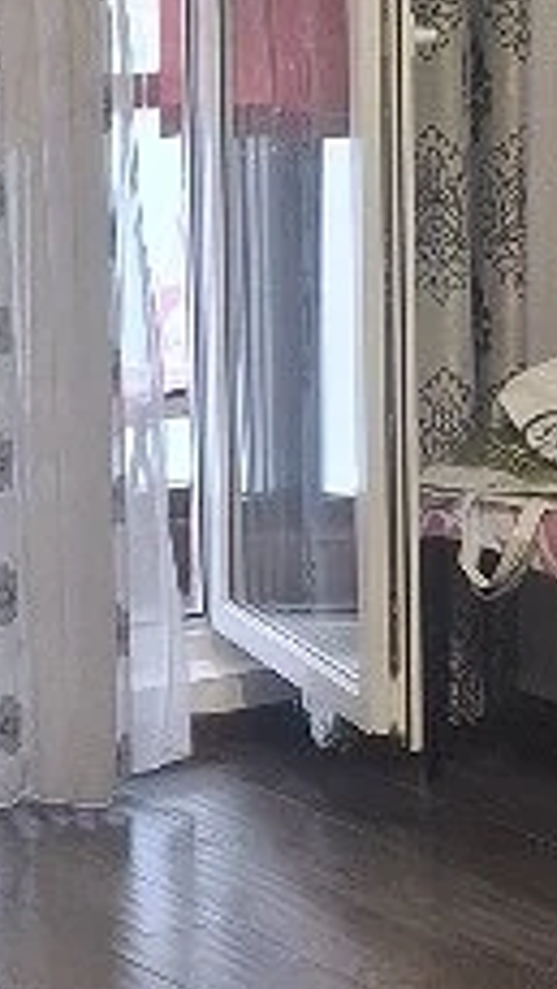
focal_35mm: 146
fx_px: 3829
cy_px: 356
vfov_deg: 14.7
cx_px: 194
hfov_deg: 8.3
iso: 200
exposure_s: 1/50
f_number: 1.8
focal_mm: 5.54
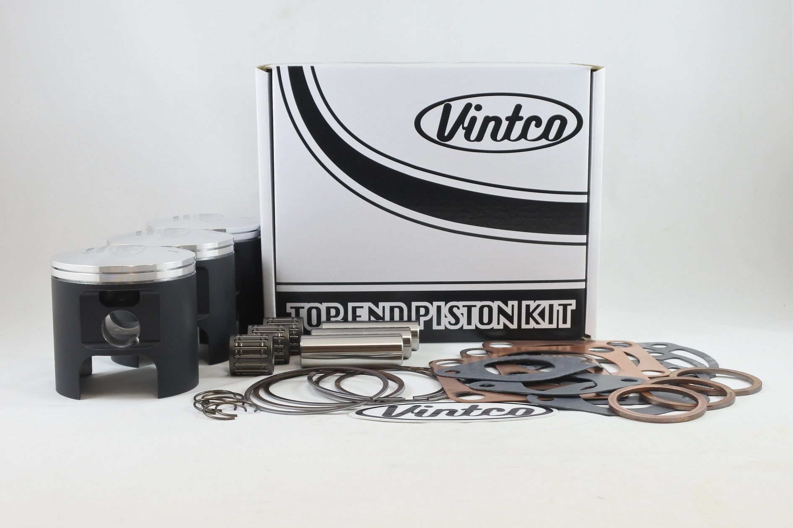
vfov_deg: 32.6
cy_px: 264
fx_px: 903
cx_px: 396
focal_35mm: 41
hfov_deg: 47.4
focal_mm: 15.3
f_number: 4.2
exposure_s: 1/125
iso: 500
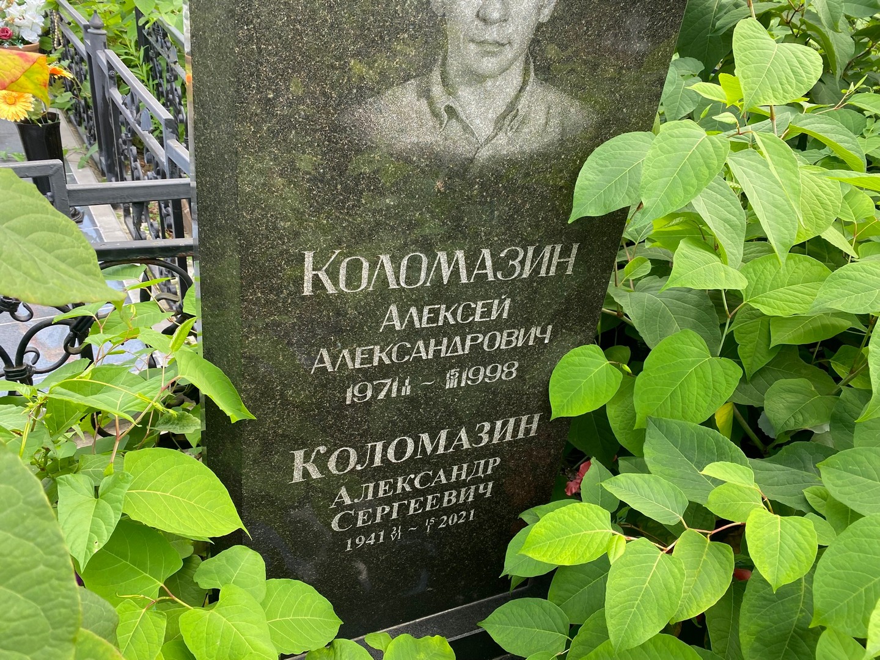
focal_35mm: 26
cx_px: 440
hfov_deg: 67.3
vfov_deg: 53.1
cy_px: 330
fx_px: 661
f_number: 1.8
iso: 32
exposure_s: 1/122
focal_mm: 4.25
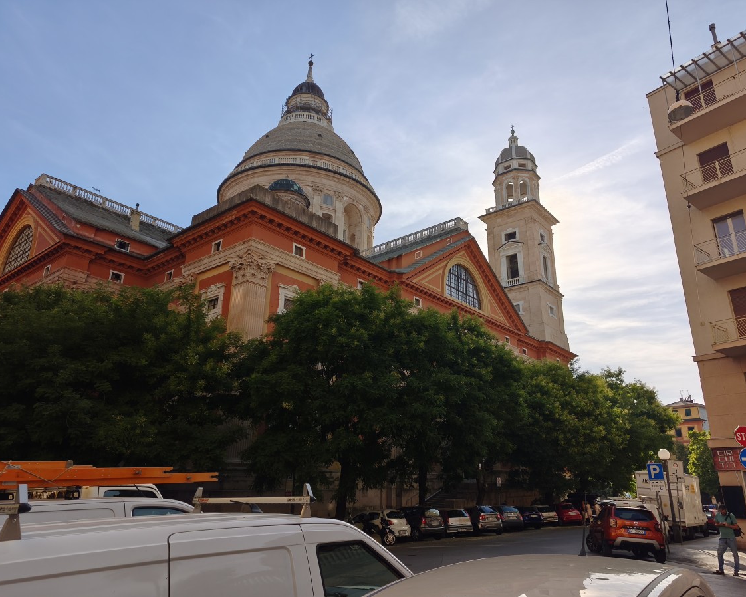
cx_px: 381
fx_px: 530
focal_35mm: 24
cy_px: 298
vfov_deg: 58.8
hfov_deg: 70.3
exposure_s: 1/324
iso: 50
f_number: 1.7
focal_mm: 6.06
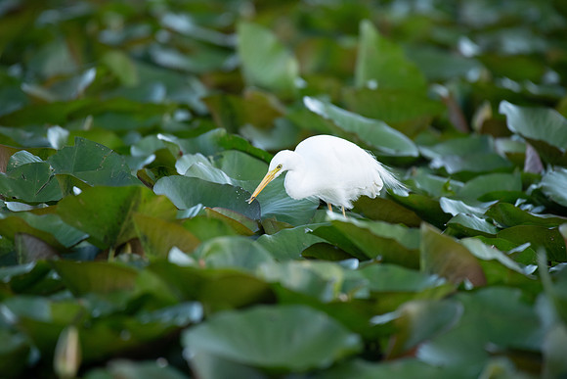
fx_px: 7876
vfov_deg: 2.8
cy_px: 190
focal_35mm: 500
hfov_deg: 4.1
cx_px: 284
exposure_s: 1/500
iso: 1000
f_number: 5.6
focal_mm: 500
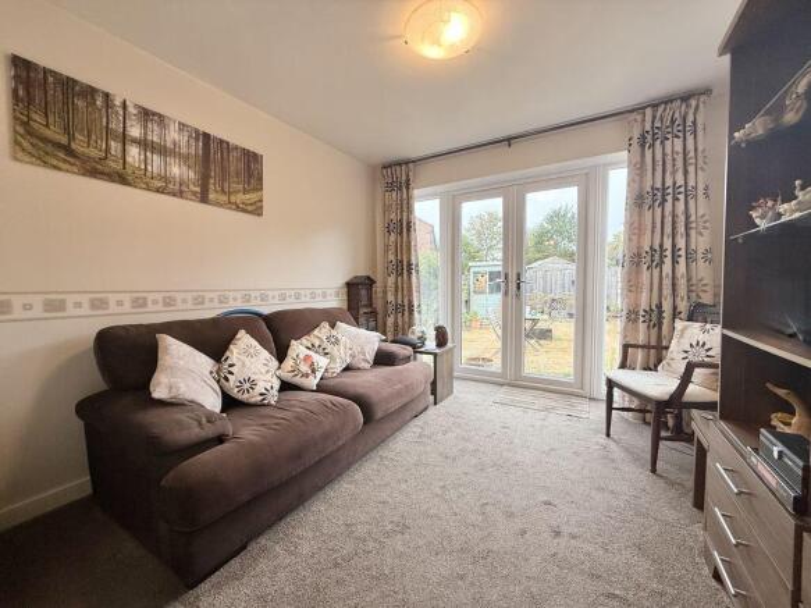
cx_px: 406
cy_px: 304
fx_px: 328
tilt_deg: -2.8
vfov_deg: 85.7
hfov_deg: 102.1
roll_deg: +1.0
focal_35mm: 14
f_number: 2.2
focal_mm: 2.22
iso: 125
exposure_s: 1/100
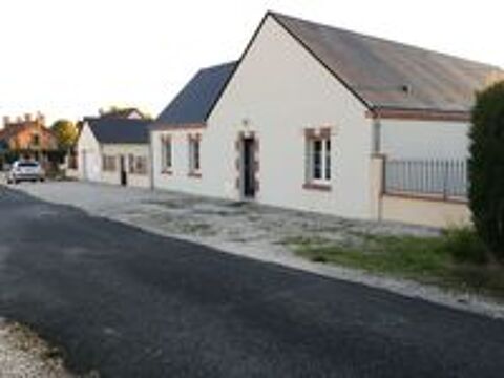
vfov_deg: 48.2
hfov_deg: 61.7
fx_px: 422
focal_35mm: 29
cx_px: 252
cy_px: 189
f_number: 2.2
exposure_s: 1/100
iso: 32
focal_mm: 4.15
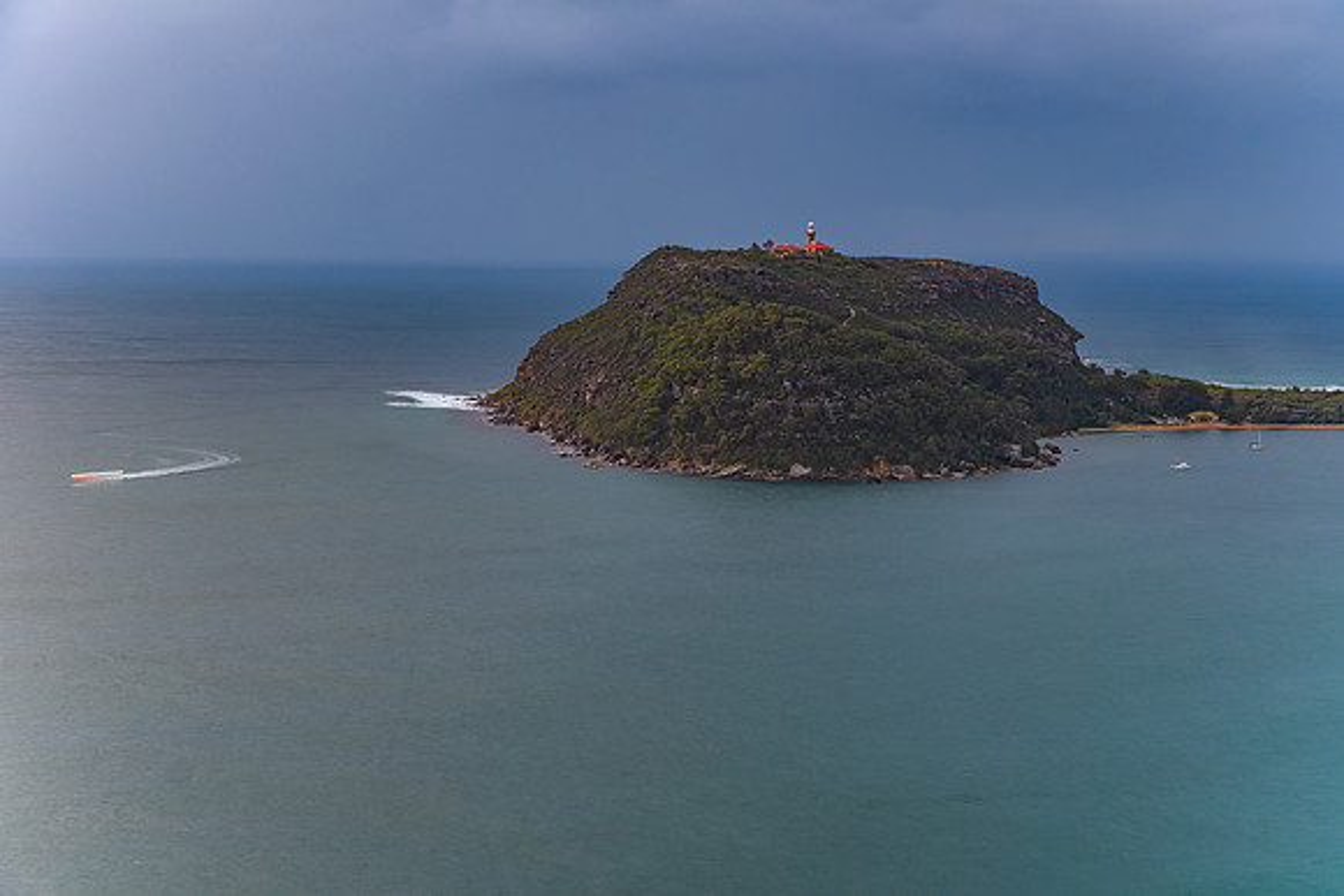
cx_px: 672
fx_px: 2576
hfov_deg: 29.2
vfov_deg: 19.7
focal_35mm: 69
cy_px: 448
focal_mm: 46
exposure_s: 4
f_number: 6.3
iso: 250
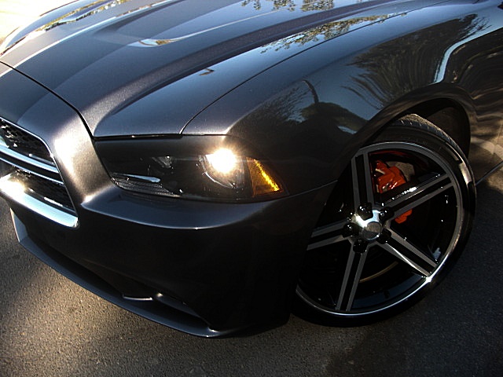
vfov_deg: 39.7
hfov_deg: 51.4
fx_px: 523
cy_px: 188
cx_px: 252
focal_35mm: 36
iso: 50
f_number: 2.8
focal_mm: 6.3
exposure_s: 1/100
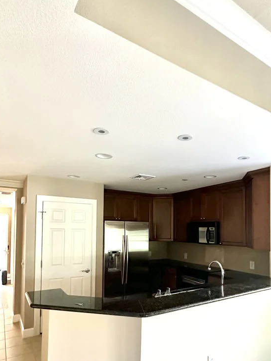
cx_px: 153
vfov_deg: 72.8
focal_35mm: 23
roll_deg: -1.8
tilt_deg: +2.4
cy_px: 224
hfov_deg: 58.7
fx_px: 240
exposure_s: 1/60
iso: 320
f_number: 2.2
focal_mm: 2.22
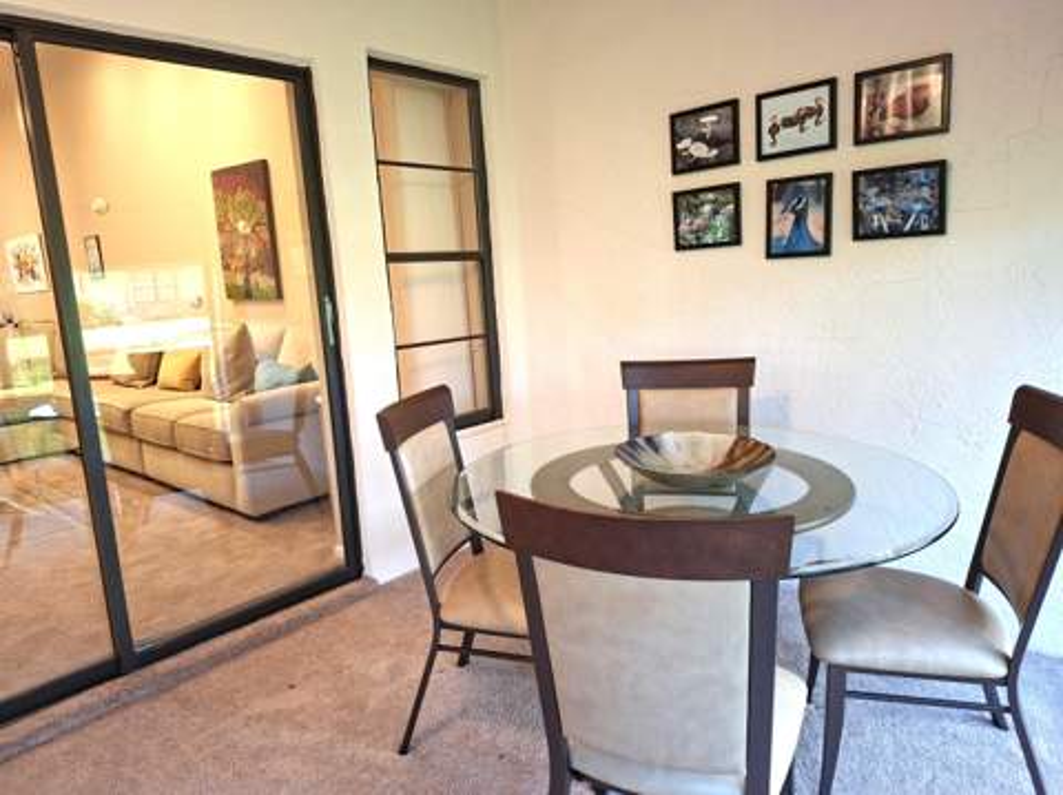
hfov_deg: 74.0
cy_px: 398
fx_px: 706
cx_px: 532
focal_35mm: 23
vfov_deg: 58.8
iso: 250
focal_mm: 5.54
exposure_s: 1/33
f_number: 1.8
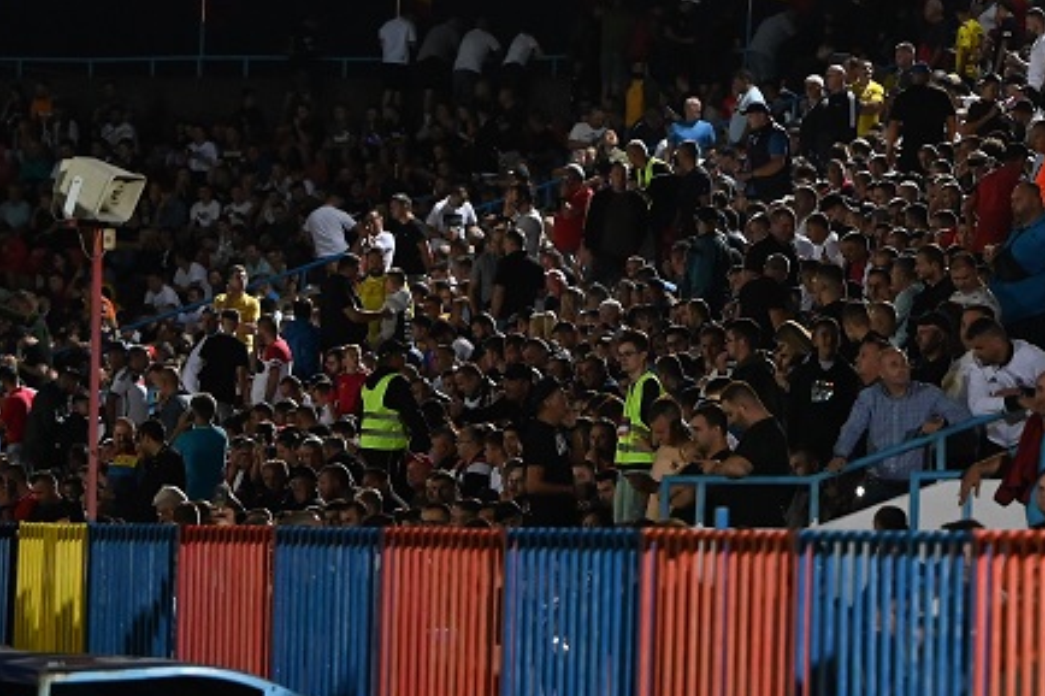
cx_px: 1040
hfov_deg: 6.5
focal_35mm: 318
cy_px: -197
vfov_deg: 4.3
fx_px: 9227
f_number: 2.8
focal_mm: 115
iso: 4000
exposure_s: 1/1600
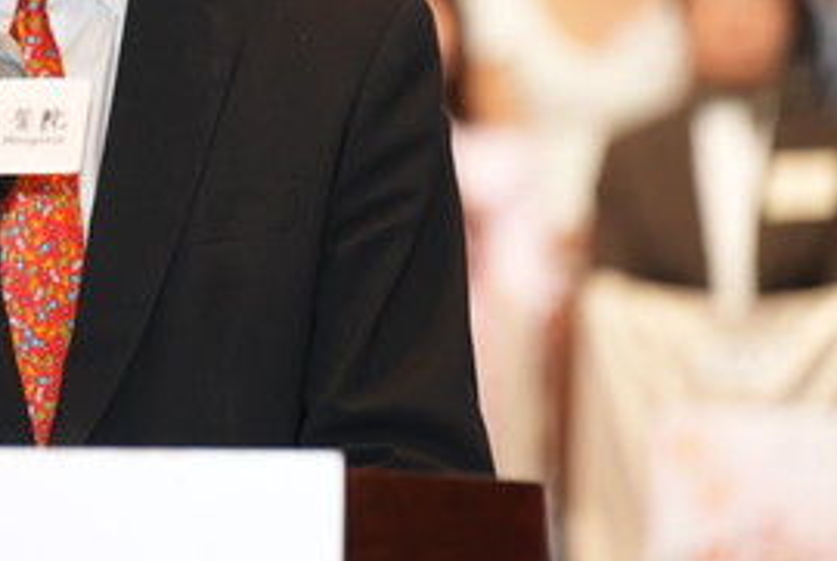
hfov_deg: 6.1
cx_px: 16
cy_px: -77
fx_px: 7801
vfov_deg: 4.1
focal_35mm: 335
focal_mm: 135
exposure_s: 1/125
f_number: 2.8
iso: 640
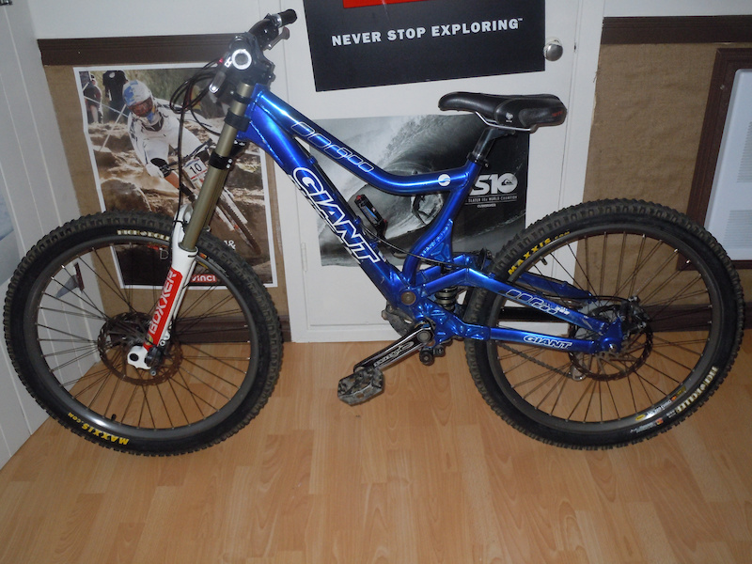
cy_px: 282
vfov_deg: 36.8
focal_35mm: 39
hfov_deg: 47.9
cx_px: 376
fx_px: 847
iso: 400
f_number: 4.3
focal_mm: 6.9
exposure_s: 1/30
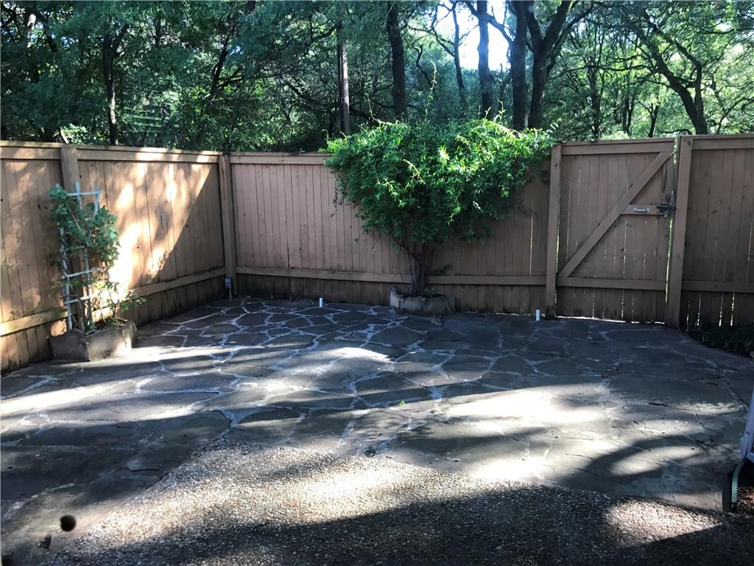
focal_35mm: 28
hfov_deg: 63.4
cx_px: 377
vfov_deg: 49.7
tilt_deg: -10.3
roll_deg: +1.0
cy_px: 283
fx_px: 610
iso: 25
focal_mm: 3.99
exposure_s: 1/60
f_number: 1.8
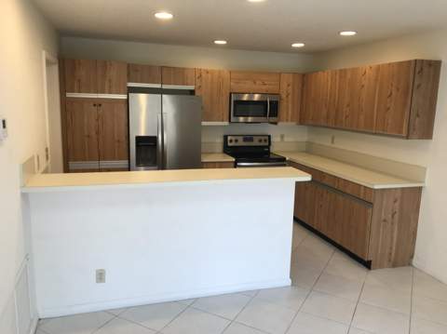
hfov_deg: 63.5
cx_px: 224
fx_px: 361
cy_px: 167
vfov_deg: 49.7
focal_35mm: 28
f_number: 1.8
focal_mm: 3.99
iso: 25
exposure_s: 1/59
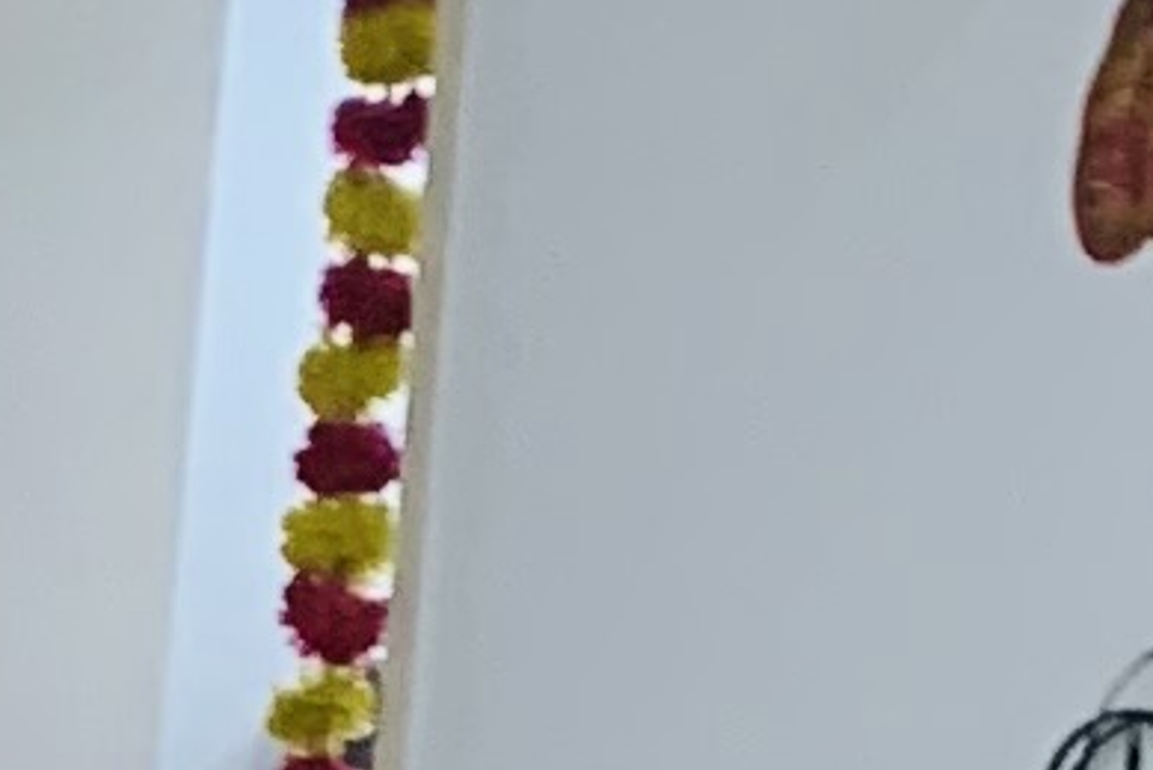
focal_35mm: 280
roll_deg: +0.7
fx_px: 8974
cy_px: 3406
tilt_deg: -13.9
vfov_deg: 4.4
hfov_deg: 6.4
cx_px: -2813
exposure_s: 1/50
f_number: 1.8
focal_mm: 4.25
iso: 80
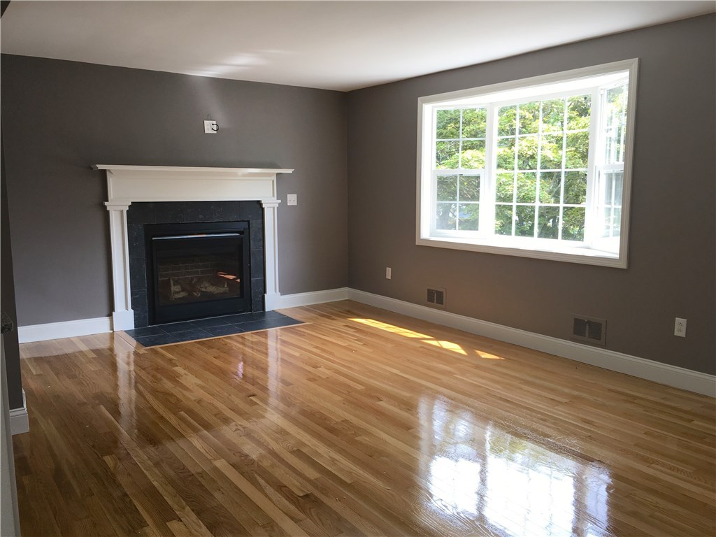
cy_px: 268
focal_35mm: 29
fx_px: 600
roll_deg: +0.9
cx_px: 358
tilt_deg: -7.4
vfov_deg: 48.2
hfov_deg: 61.7
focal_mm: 4.15
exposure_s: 1/60
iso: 25
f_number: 2.2
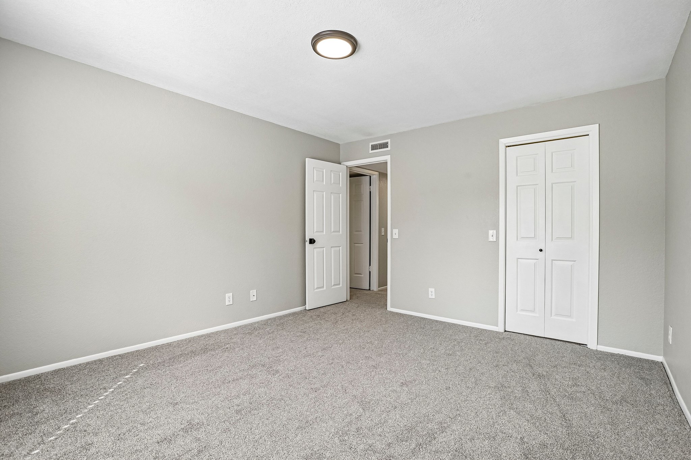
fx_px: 307
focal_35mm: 16
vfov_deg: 73.7
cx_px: 346
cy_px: 230
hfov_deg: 96.7
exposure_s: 1/60
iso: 400
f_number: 8
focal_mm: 16
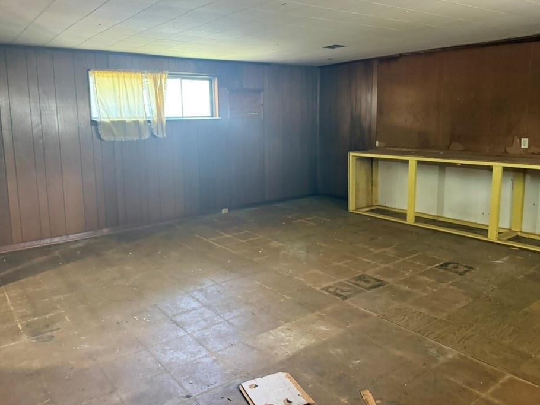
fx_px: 421
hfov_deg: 65.2
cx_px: 244
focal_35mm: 27
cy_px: 178
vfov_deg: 51.3
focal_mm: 6.76
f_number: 1.78
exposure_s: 1/40
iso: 800
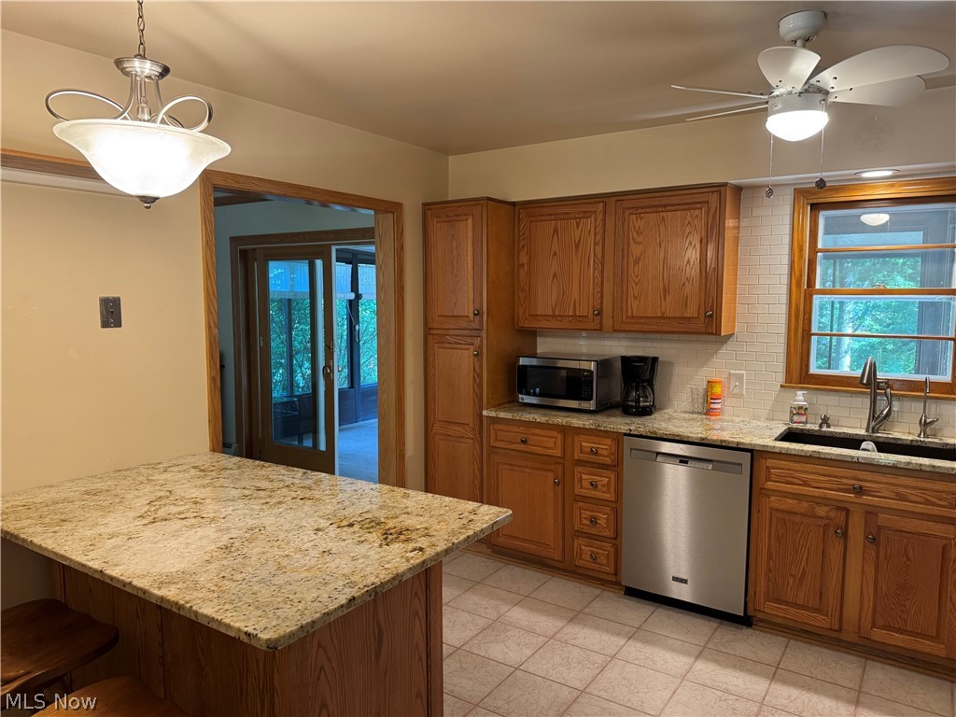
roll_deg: +0.7
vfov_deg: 56.8
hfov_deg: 71.6
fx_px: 663
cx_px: 478
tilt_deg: -4.6
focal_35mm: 24
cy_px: 358
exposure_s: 1/60
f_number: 1.78
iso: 250
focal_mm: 6.76
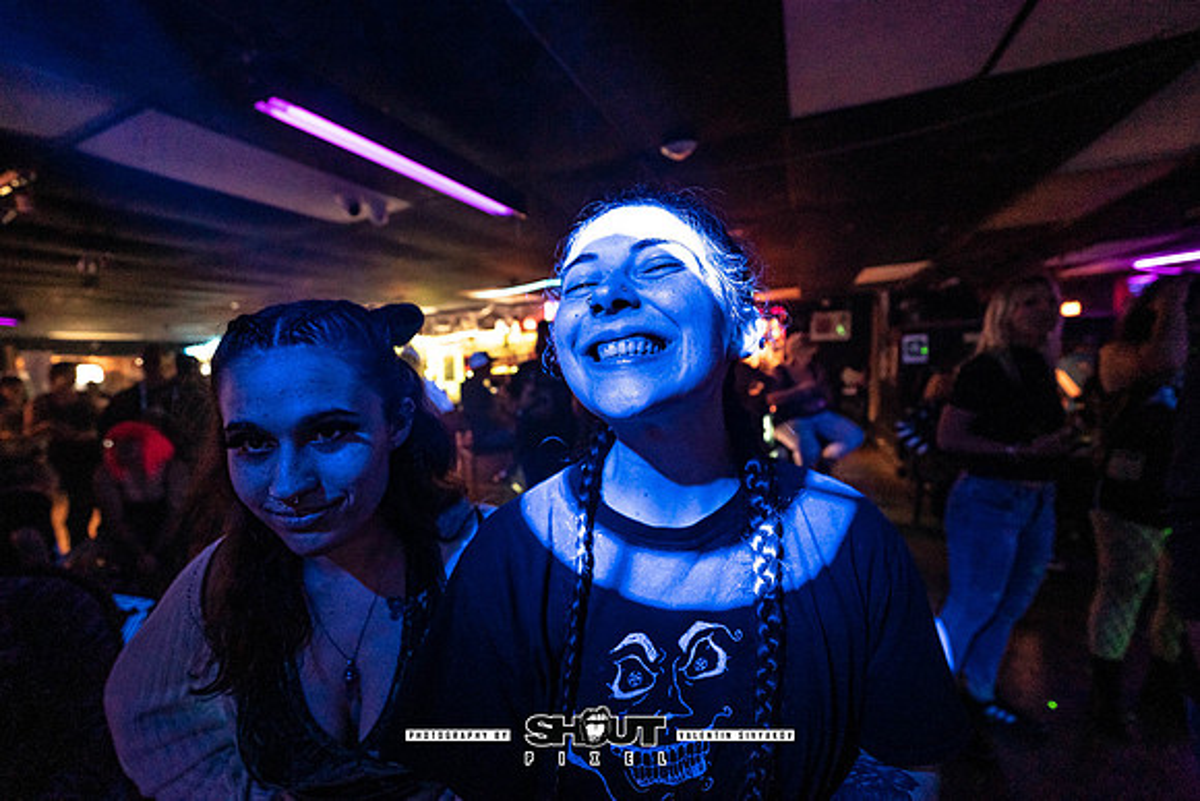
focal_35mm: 14
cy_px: 400
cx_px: 600
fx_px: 467
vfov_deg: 81.2
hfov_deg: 104.2
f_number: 2.8
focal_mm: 14
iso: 3200
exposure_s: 1/200
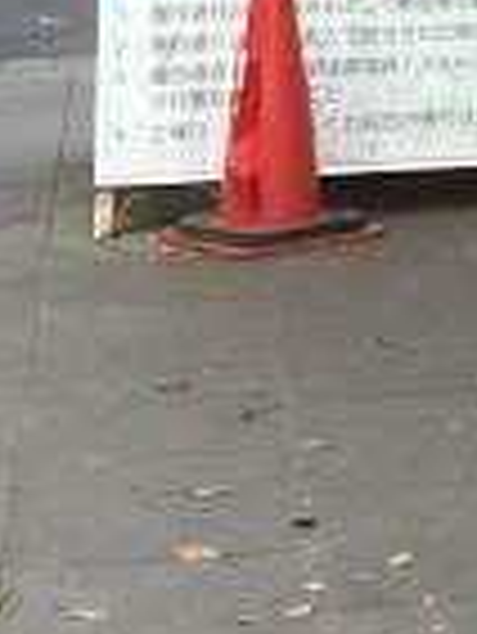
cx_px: 860
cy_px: -598
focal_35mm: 179
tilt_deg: +0.0
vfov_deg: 10.3
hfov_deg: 8.0
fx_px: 3284
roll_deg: -0.5
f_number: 2.4
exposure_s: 1/360
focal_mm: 3.3
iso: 25
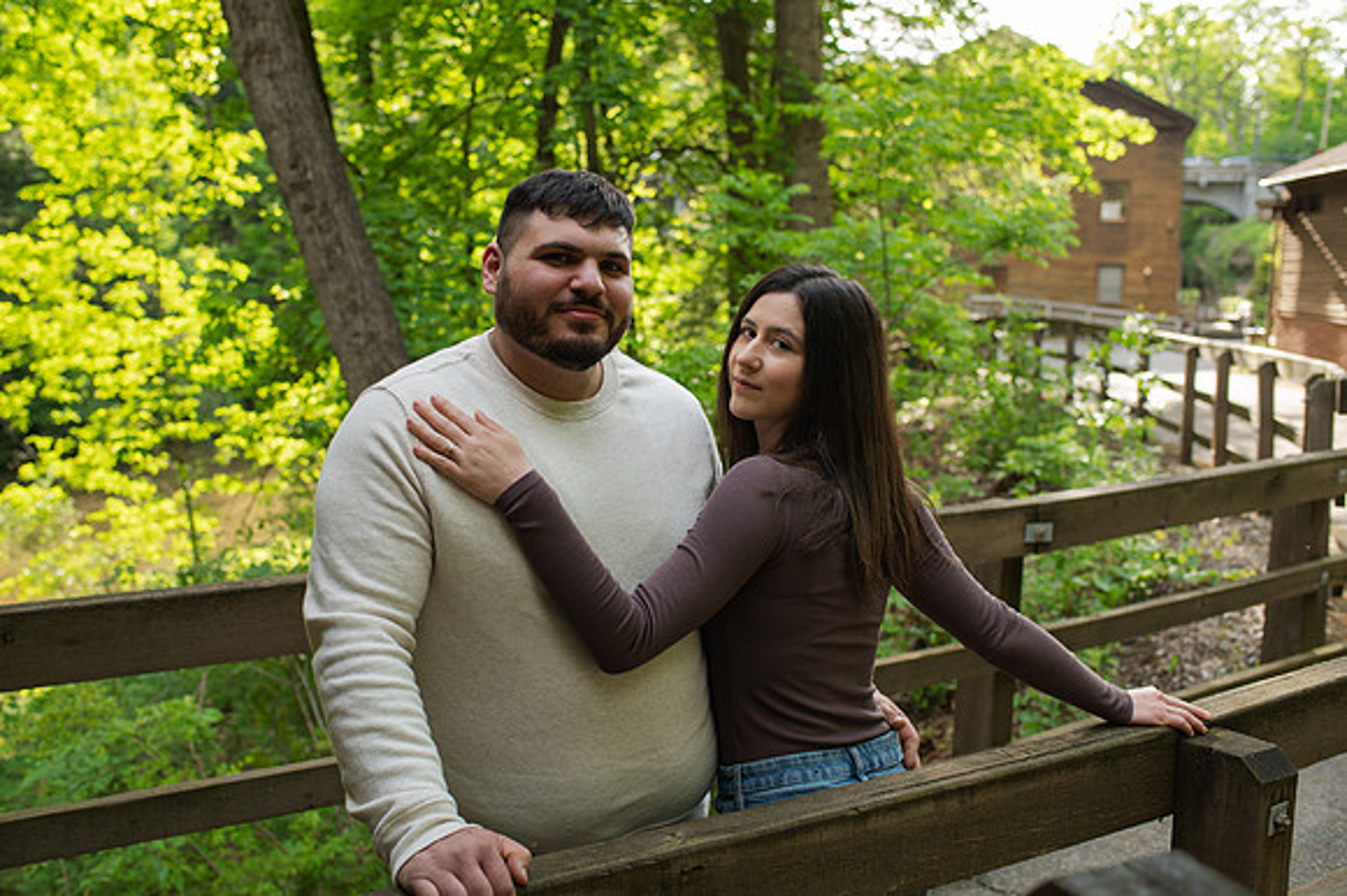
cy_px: 448
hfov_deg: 50.9
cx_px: 619
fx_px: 1414
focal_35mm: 38
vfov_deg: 35.2
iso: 360
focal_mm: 35
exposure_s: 1/400
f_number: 3.5
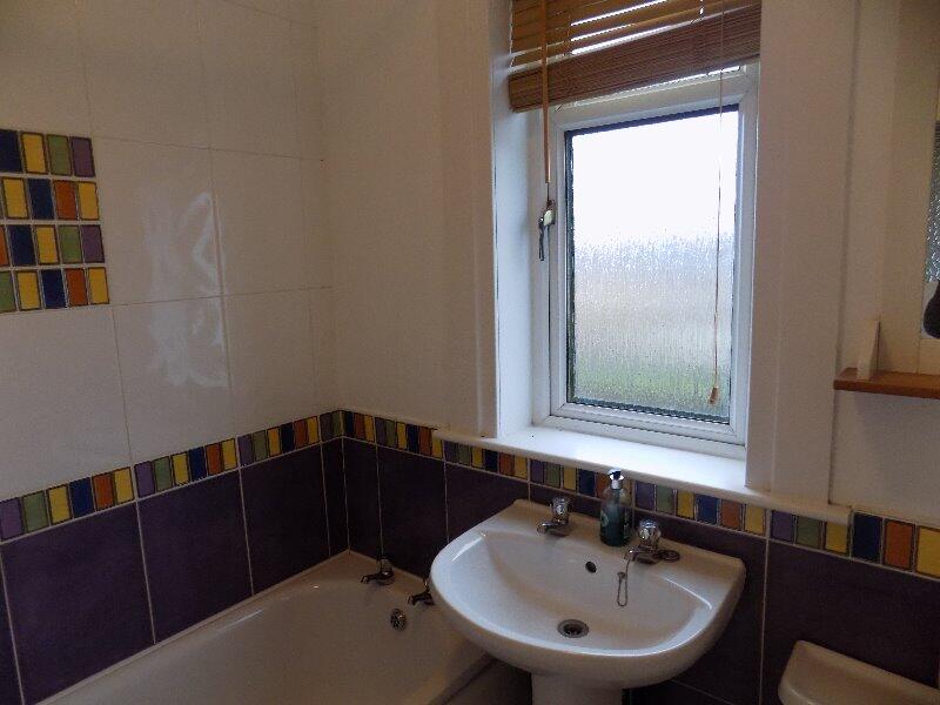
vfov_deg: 58.9
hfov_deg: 73.9
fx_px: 625
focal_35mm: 23
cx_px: 470
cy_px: 352
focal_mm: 4
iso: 250
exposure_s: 1/30
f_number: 3.1
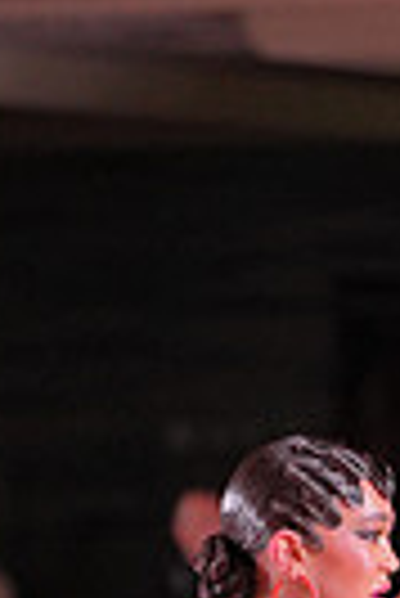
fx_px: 8627
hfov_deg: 2.7
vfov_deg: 3.9
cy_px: 1138
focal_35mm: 519
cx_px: 119
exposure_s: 1/400
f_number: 2.8
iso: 1250
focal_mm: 119
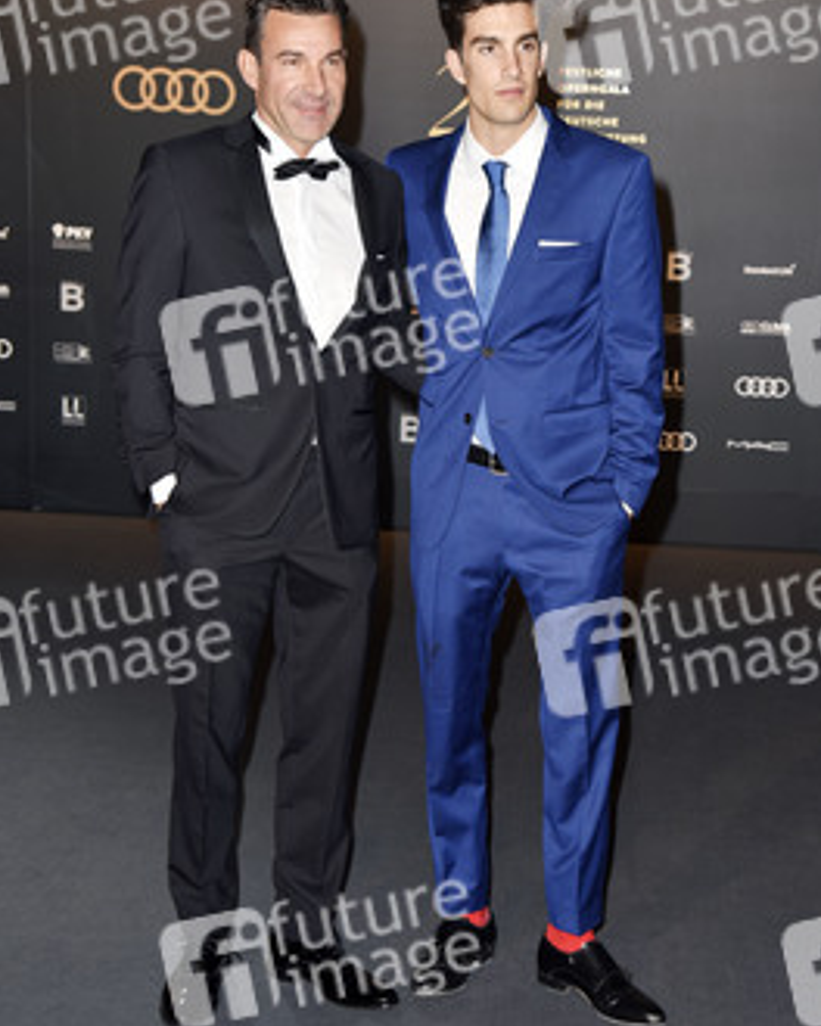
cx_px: 410
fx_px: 2005
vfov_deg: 28.7
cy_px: 488
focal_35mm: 66
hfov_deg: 23.1
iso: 320
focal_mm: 58
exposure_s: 1/200
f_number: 5
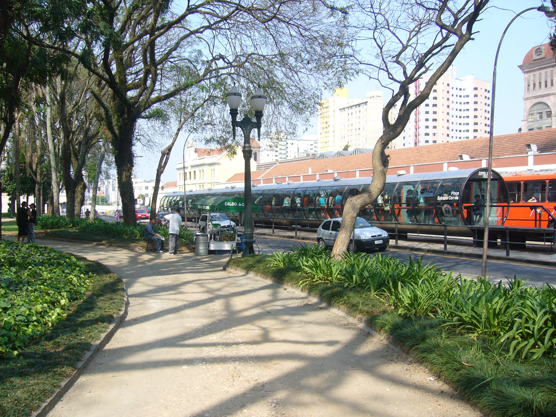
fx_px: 562
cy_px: 208
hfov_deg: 52.6
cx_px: 278
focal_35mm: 35
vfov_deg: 40.7
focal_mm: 5.8
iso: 64
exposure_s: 1/125
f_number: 5.6
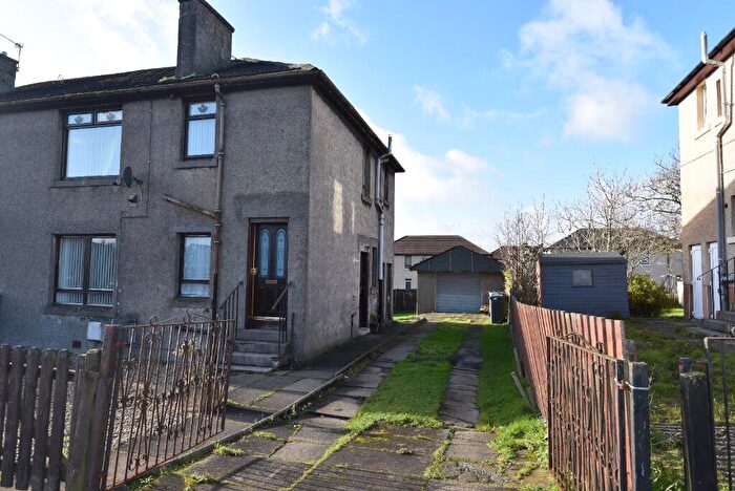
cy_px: 246
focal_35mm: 22
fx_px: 450
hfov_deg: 78.5
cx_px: 368
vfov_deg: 57.3
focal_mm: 22
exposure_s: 1/160
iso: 100
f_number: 6.3
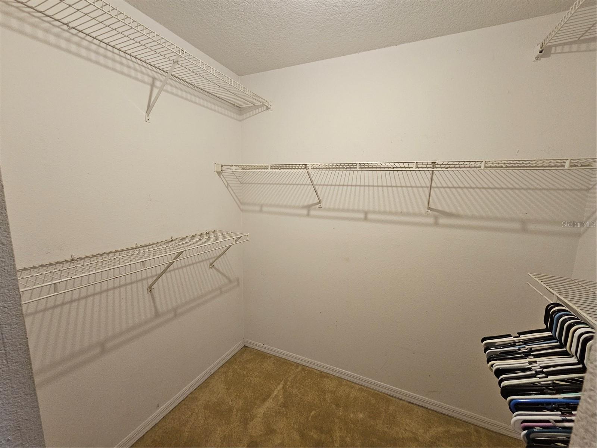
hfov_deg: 106.2
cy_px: 224
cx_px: 298
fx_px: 224
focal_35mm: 13
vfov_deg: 89.9
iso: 320
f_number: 2.2
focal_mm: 2.2
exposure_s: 1/60
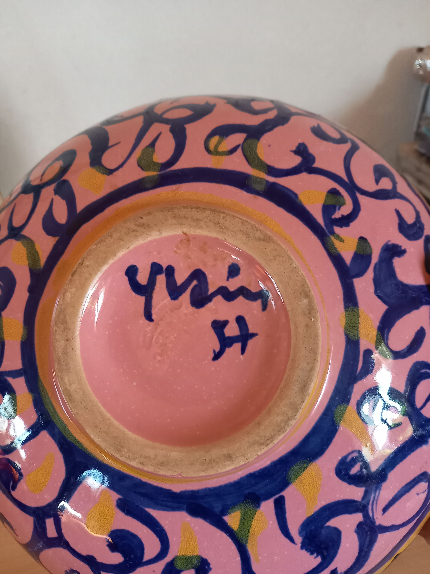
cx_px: 207
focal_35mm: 26
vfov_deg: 67.3
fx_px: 431
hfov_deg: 53.1
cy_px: 289
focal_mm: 4.65
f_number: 1.8
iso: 400
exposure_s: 1/50
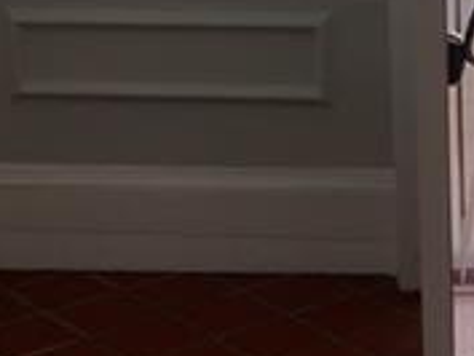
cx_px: 632
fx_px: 2055
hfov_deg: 12.7
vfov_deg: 9.7
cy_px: -153
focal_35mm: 150
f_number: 5.6
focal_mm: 18
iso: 100
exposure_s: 1/125
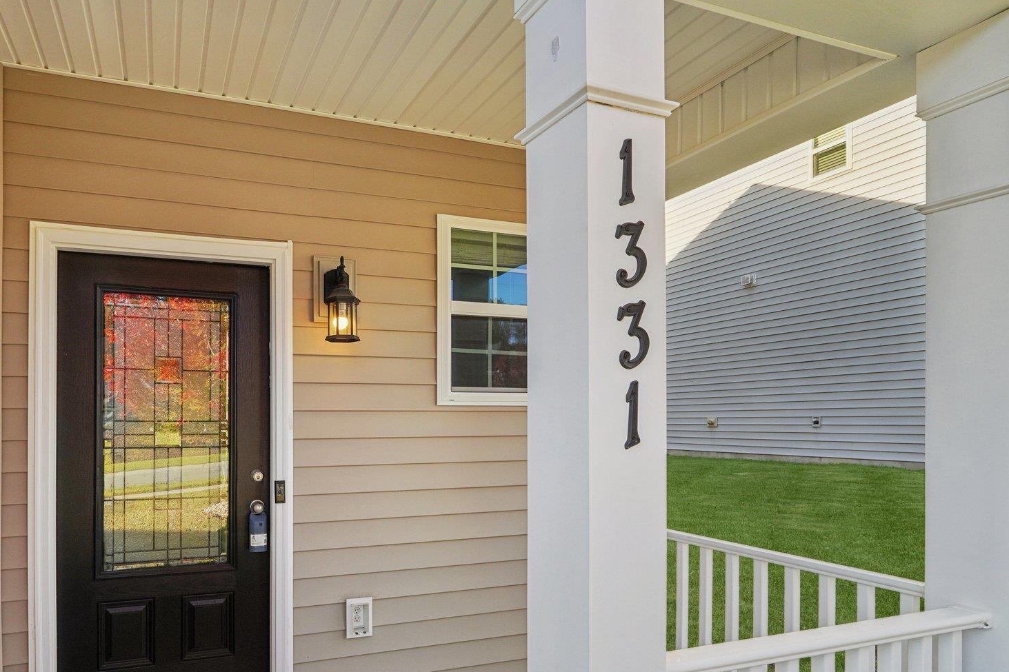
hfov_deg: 79.0
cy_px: 435
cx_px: 350
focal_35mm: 21
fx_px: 588
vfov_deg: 58.4
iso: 160
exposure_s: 1/30
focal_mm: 10
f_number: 8
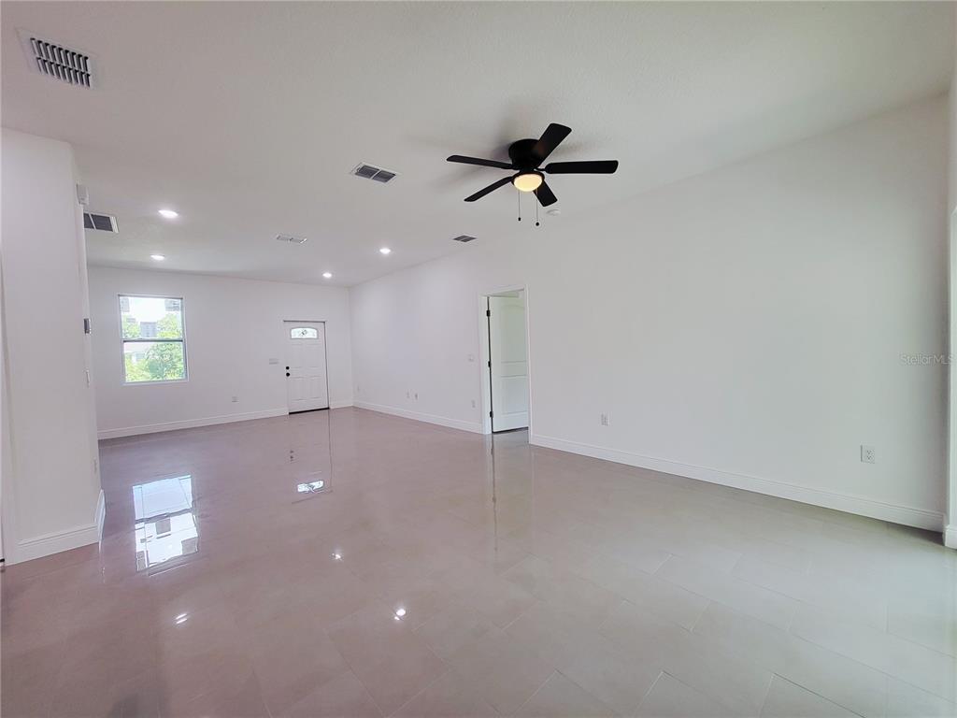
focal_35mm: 13
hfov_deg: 106.2
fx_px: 359
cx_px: 478
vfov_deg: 89.9
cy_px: 359
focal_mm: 1.74
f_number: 2.2
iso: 80
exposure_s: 1/60
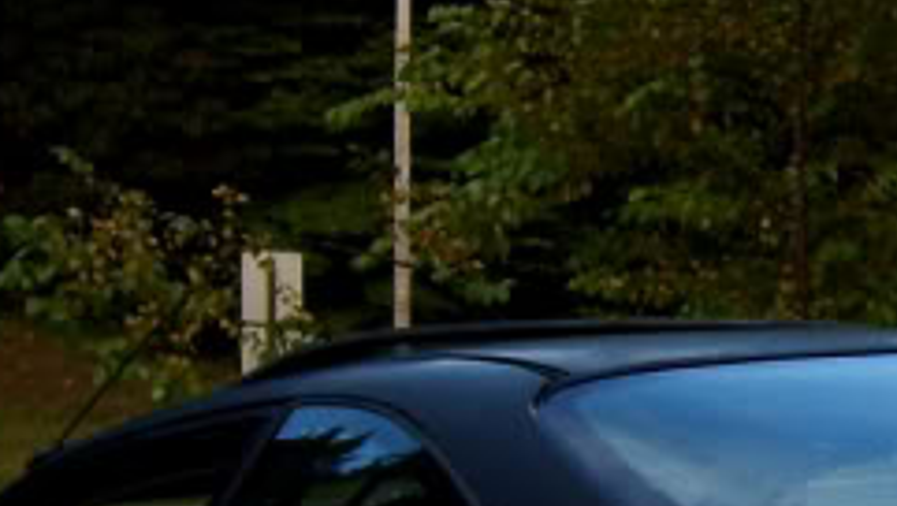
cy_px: 469
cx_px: 1344
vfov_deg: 7.5
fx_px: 3856
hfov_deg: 12.6
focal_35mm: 162
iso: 50
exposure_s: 1/500
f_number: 2.8
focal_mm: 5.8
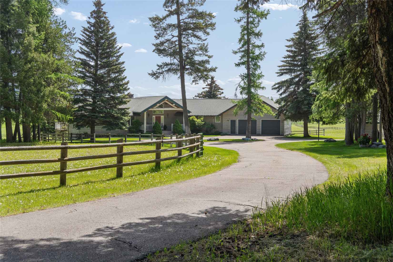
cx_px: 196
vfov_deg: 29.9
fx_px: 491
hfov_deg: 43.6
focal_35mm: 45
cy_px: 131
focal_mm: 30
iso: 100
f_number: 6.3
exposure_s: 1/640
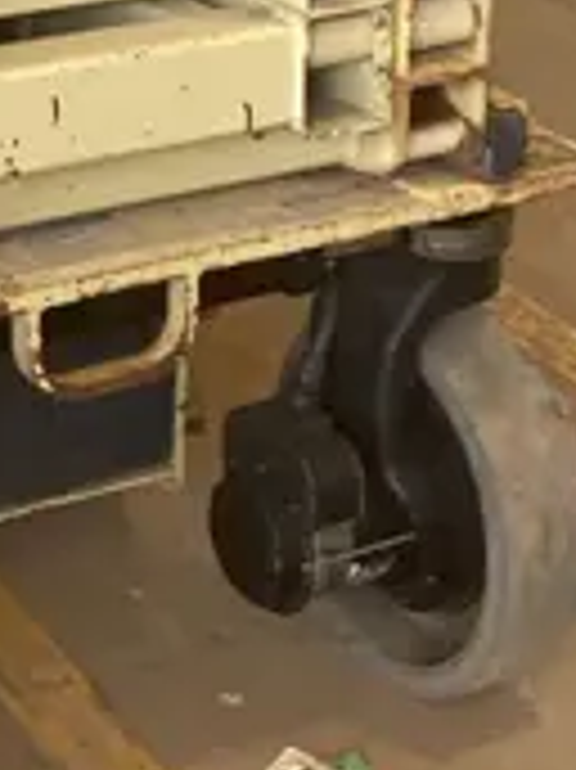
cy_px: -538
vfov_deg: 14.7
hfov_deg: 12.1
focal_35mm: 120
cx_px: -63
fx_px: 2666
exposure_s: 1/121
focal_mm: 3.99
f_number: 1.8
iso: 80
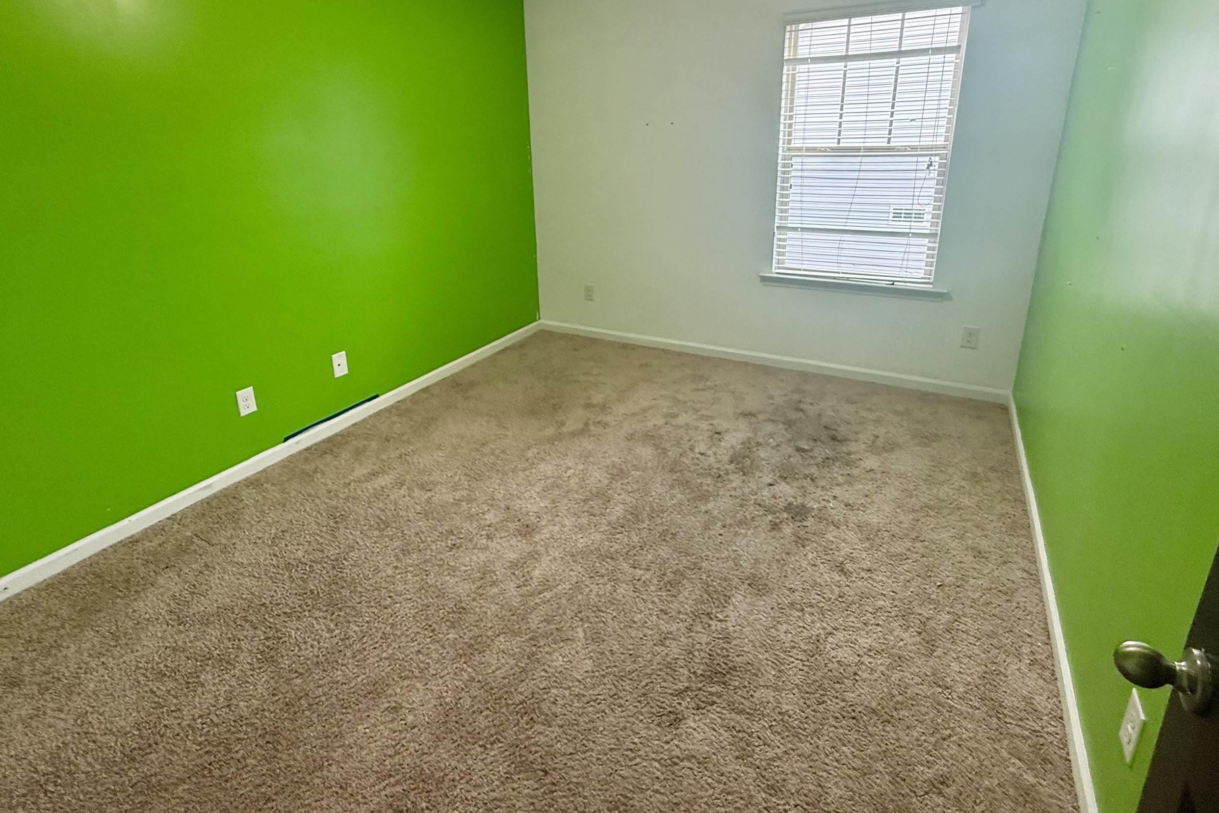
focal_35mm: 18
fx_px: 609
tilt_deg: -17.0
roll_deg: +1.6
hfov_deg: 90.0
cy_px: 317
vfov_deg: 66.6
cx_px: 592
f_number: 2.2
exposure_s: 1/120
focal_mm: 2.22
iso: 200
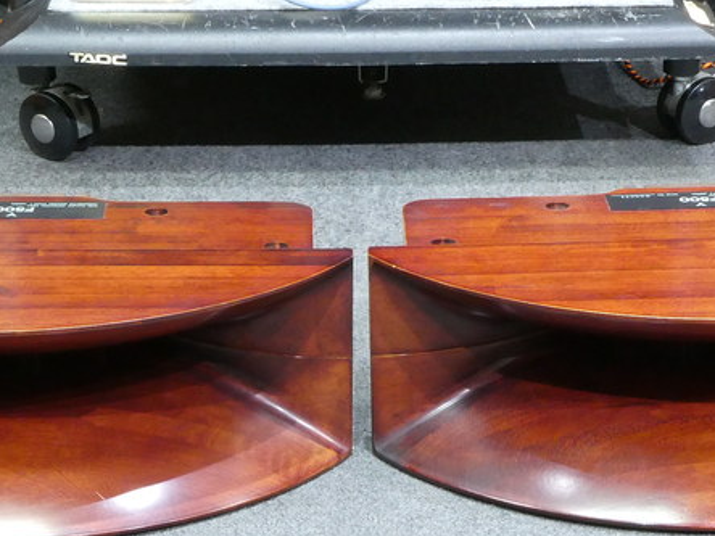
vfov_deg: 13.7
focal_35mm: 108
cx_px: 348
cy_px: 385
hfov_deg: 18.2
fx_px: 2231
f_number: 7.1
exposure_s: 1/2
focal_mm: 9
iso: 400
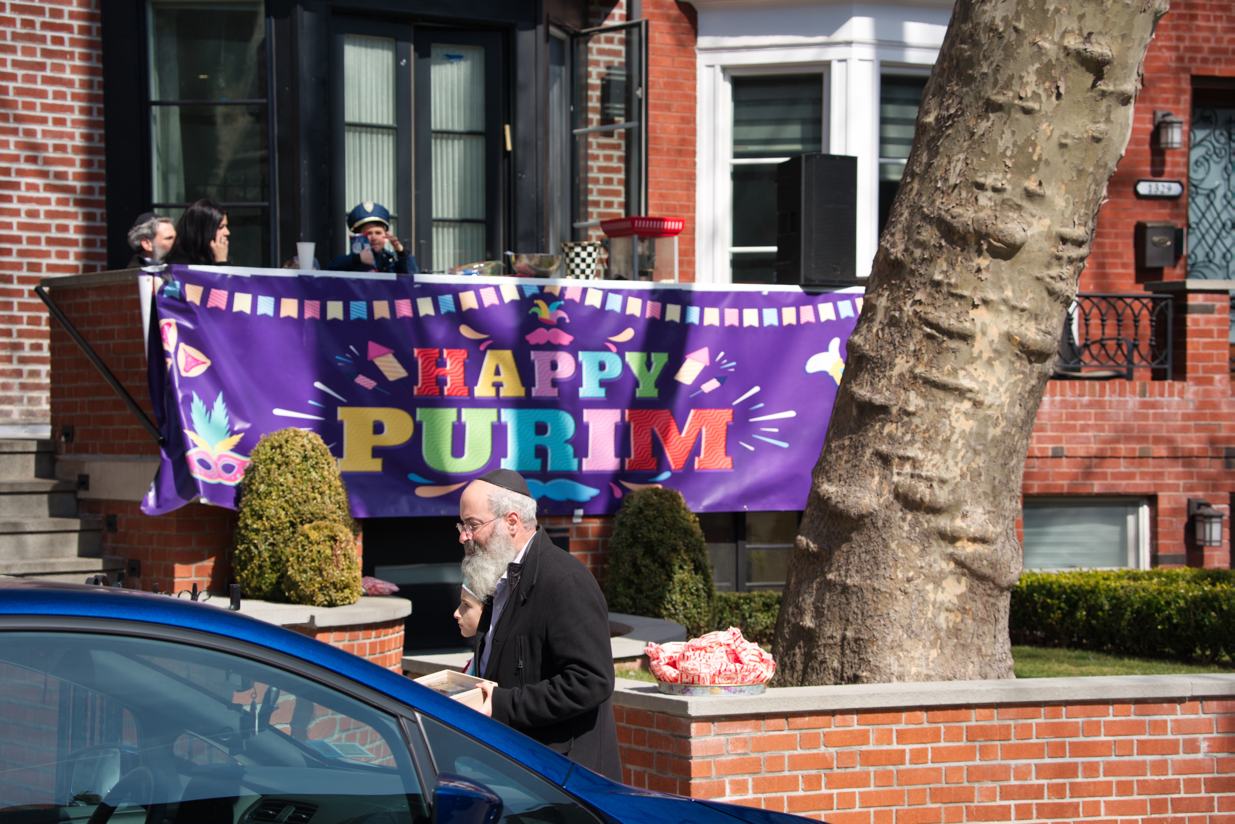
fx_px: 2985
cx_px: 618
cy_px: 412
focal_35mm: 87
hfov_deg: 23.4
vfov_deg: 15.7
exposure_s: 1/1000
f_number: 5.6
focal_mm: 87
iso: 250
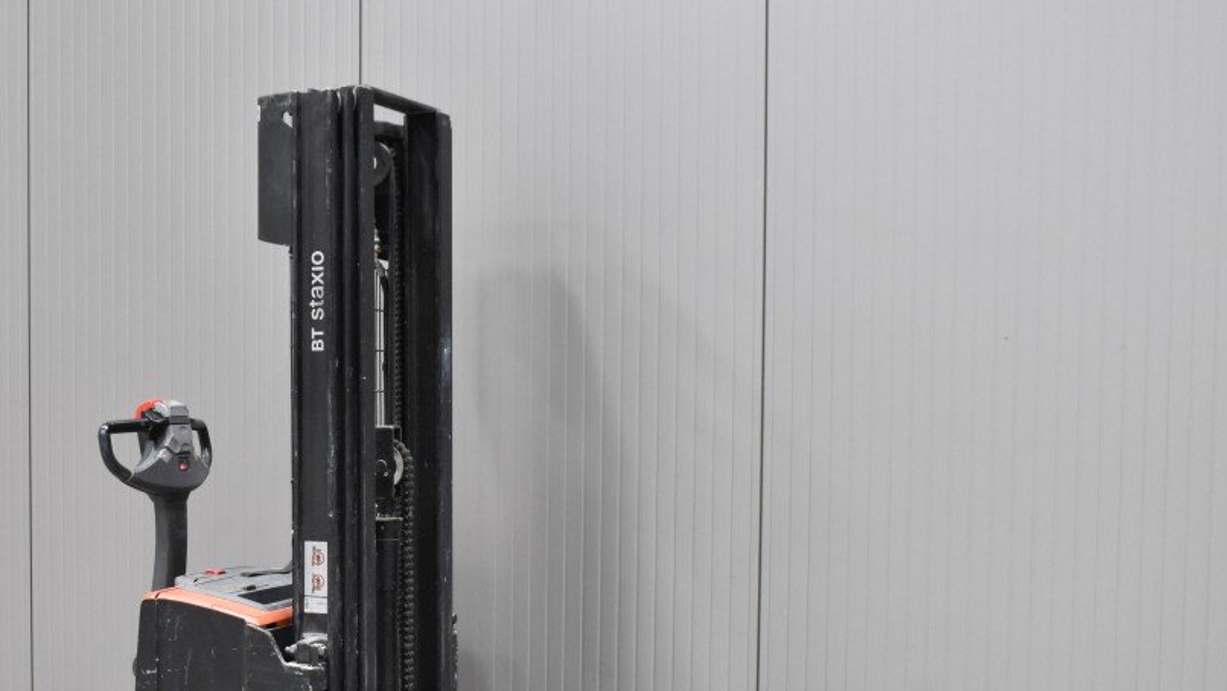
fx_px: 1750
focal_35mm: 54
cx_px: 400
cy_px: 522
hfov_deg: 38.2
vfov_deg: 22.1
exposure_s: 1/30
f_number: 5
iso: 1600
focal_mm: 23
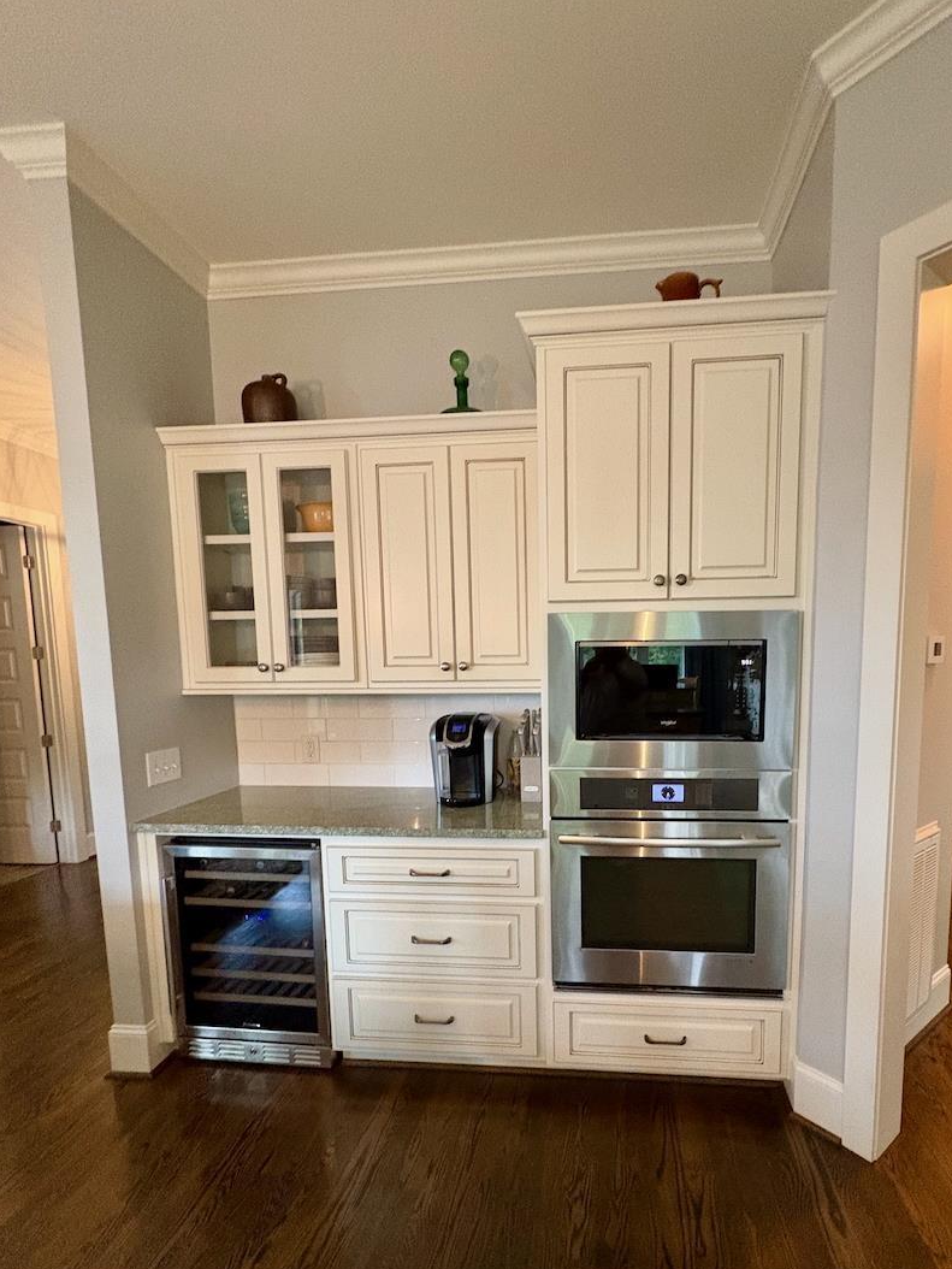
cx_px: 552
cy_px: 727
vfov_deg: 90.4
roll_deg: +0.3
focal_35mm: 17
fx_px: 623
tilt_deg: -5.7
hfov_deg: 74.2
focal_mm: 2.22
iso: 640
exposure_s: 1/60
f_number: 2.2
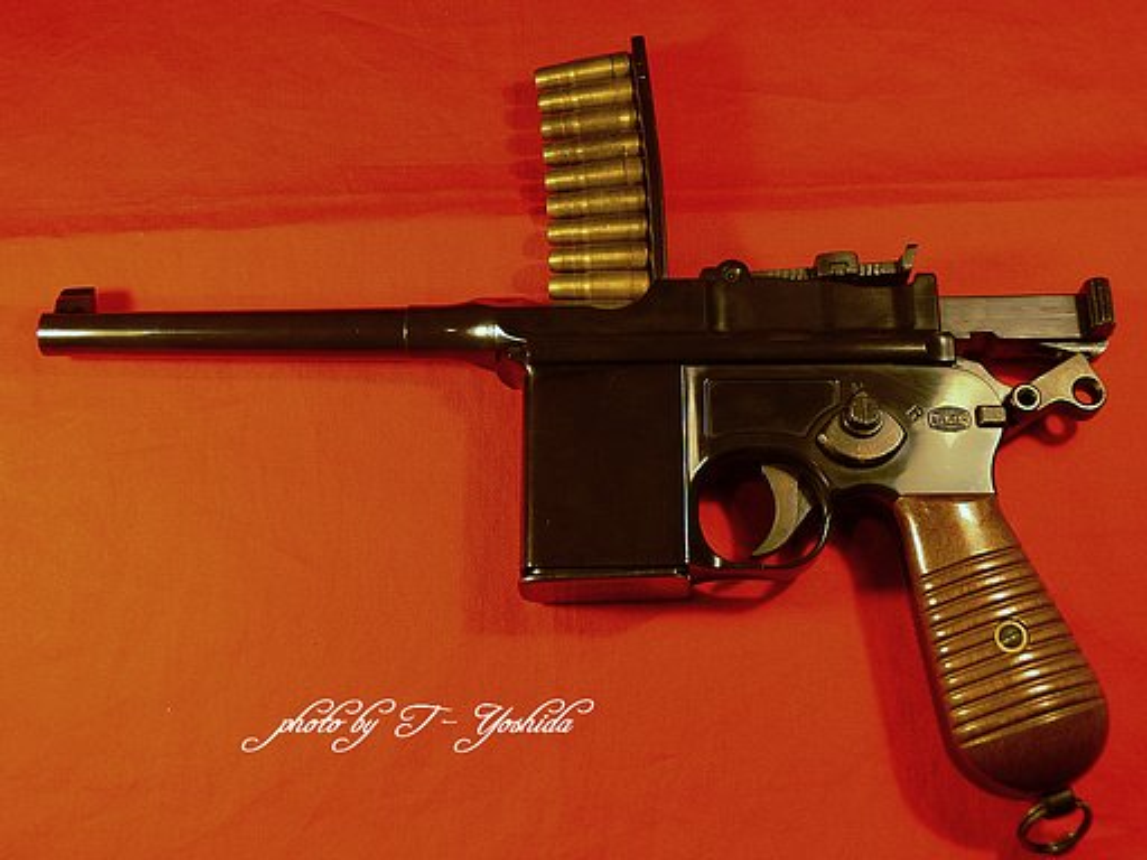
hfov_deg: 40.4
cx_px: 574
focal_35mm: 47
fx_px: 1557
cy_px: 430
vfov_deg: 30.9
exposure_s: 1/15
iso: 80
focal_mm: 10
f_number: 3.2
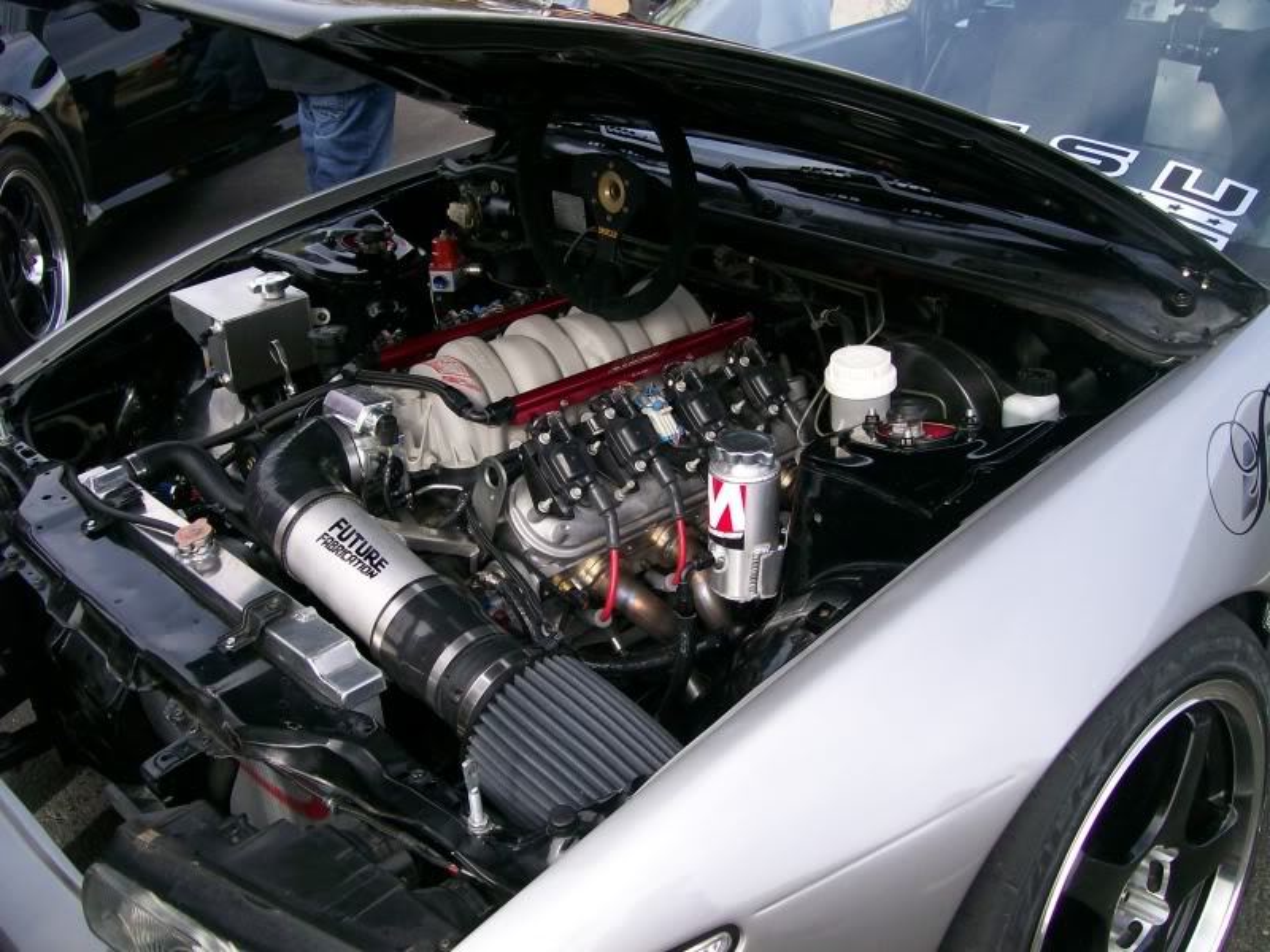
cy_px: 476
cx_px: 635
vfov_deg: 39.7
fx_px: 1321
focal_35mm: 36
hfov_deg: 51.4
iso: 80
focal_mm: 6
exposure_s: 1/499
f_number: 2.7
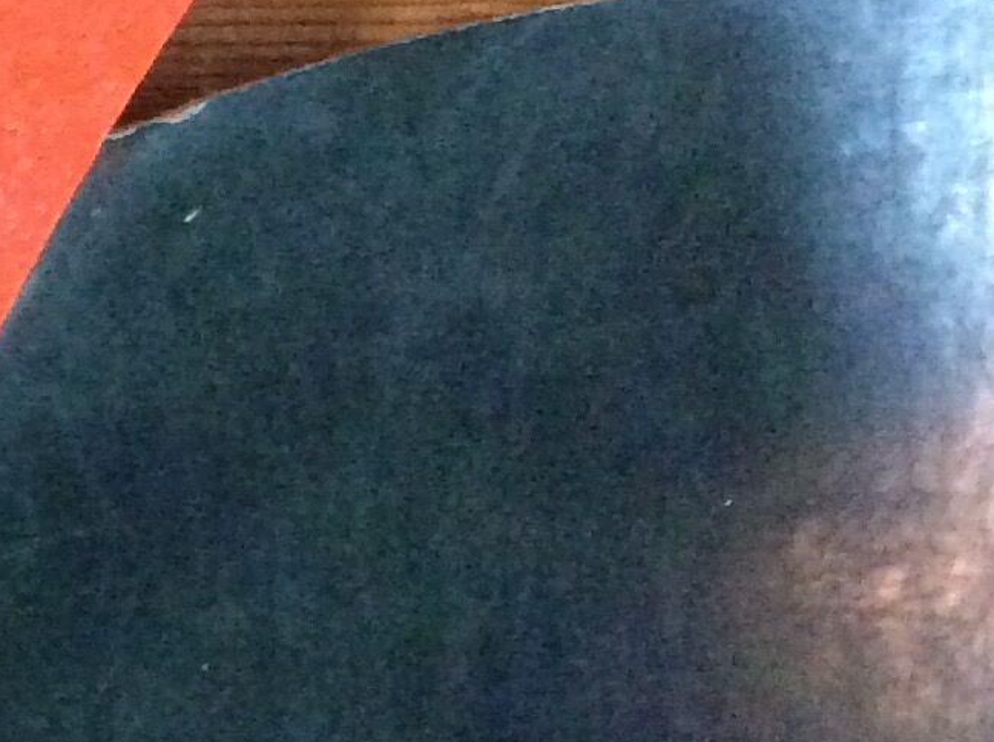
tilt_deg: -25.4
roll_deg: +4.2
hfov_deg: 14.2
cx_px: -603
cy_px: 518
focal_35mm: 128
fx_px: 3670
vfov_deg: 11.5
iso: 500
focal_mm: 3.3
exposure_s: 1/17
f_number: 2.4
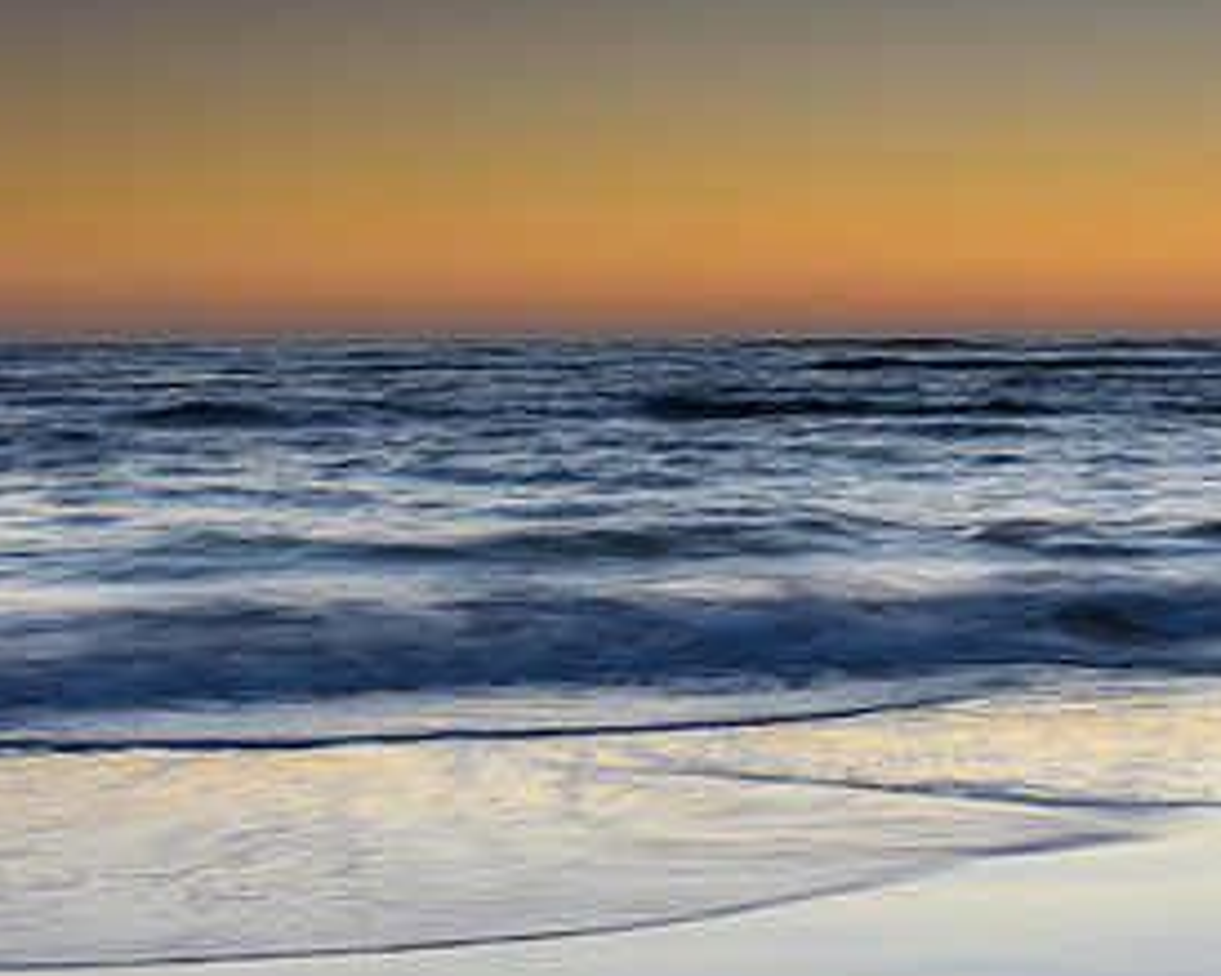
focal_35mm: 74
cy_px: 618
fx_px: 2673
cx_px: 826
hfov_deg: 25.6
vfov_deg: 20.6
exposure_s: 1
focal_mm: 24
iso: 200
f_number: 8
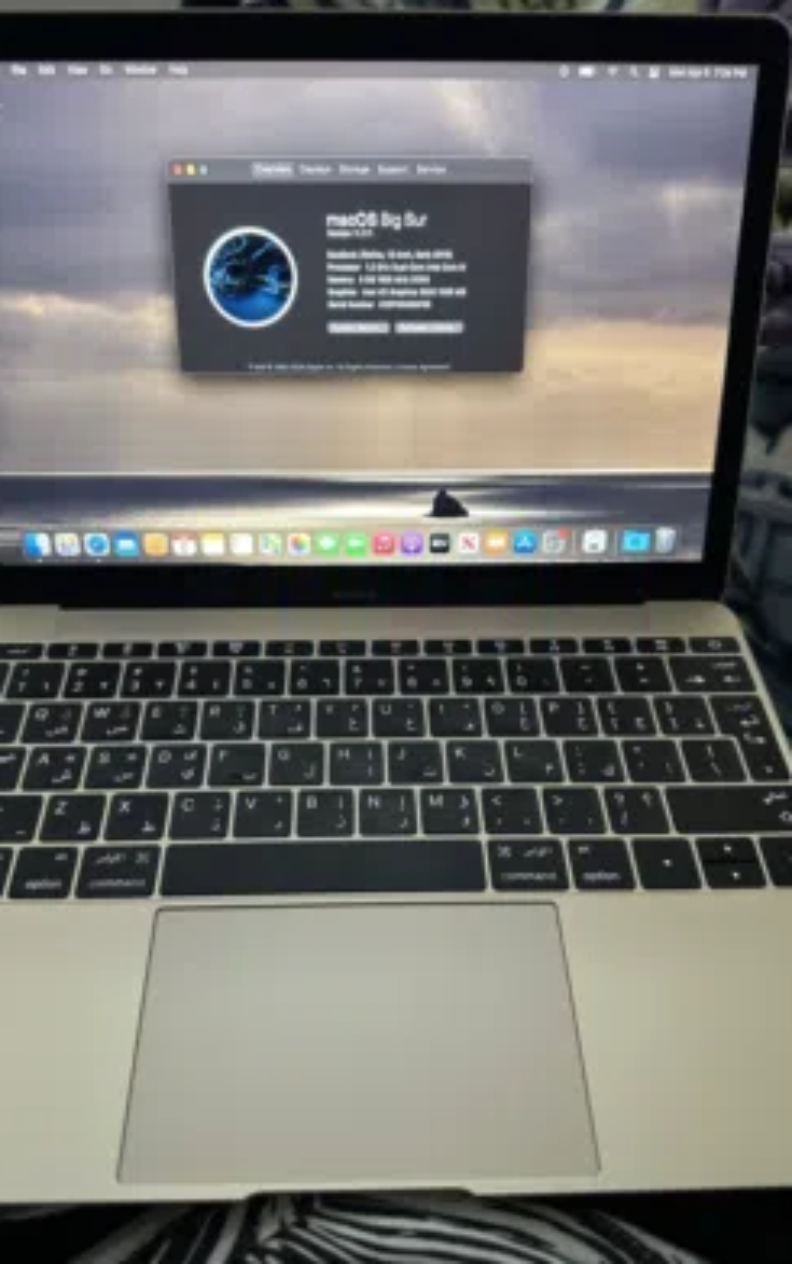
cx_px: 372
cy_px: 640
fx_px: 896
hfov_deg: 47.6
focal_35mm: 26
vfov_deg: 70.4
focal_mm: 6.86
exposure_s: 1/50
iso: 320
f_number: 1.78
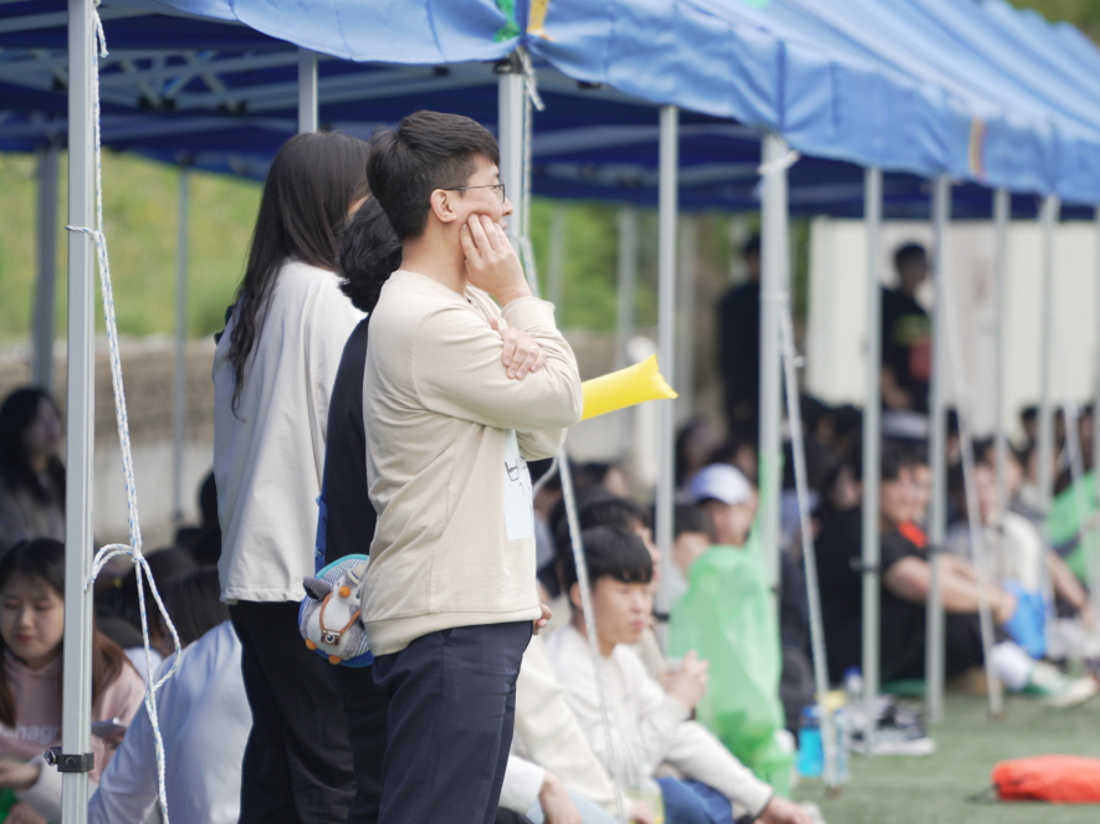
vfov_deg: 4.6
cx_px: 580
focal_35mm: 326
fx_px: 10355
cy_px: 411
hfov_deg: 6.1
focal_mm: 200
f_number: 4
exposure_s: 1/50
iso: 125
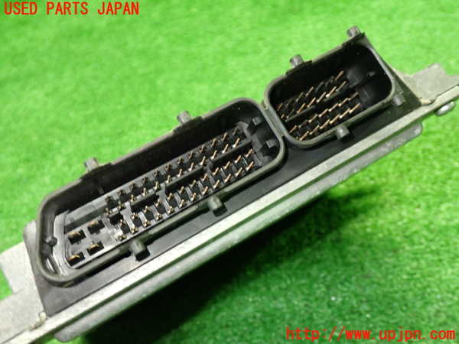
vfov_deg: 37.7
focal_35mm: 38
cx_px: 230
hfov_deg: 49.0
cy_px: 172
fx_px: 504
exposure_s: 1/40
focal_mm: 6.83
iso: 500
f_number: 2.7
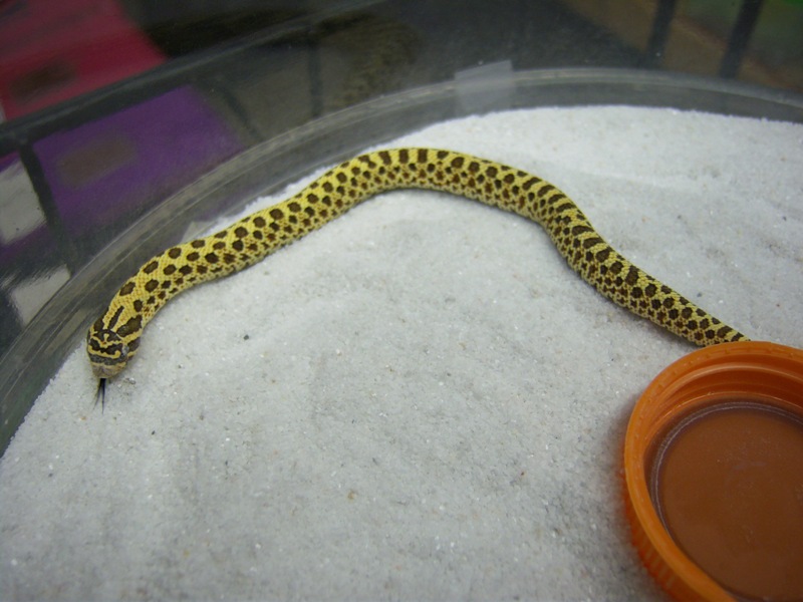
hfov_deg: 51.4
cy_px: 301
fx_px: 835
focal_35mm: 36
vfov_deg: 39.7
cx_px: 402
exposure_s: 1/60
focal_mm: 7.5
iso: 125
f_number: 2.8
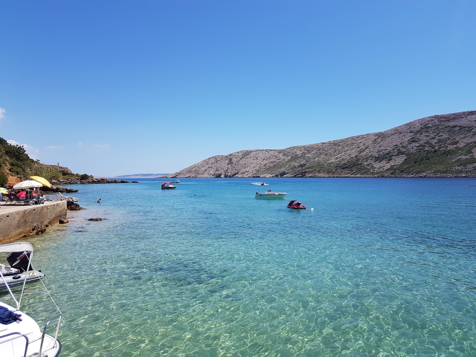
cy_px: 178
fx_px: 358
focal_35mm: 26
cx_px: 238
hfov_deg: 67.3
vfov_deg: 53.1
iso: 40
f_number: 1.7
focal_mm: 4.2
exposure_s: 1/2768
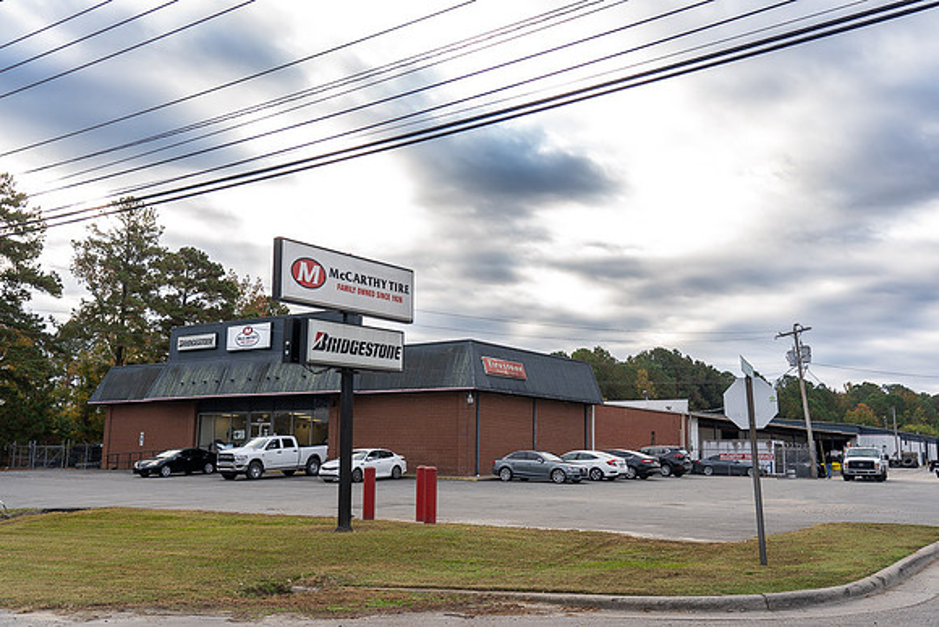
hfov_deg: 57.2
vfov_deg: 40.0
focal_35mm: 33
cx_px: 470
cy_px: 314
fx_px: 861
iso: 250
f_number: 4
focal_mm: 33
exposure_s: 1/320
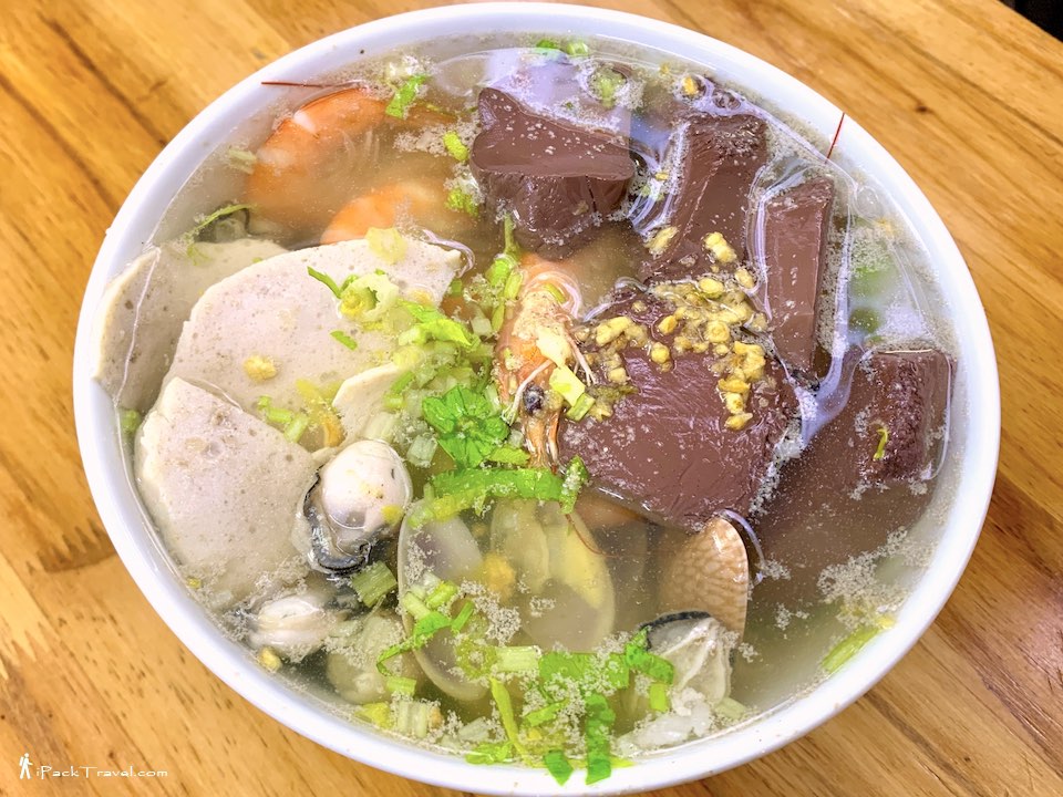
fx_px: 798
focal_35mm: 26
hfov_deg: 67.3
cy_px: 398
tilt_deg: -60.2
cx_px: 532
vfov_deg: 53.1
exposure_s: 1/65
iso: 100
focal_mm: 4.25
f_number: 1.8
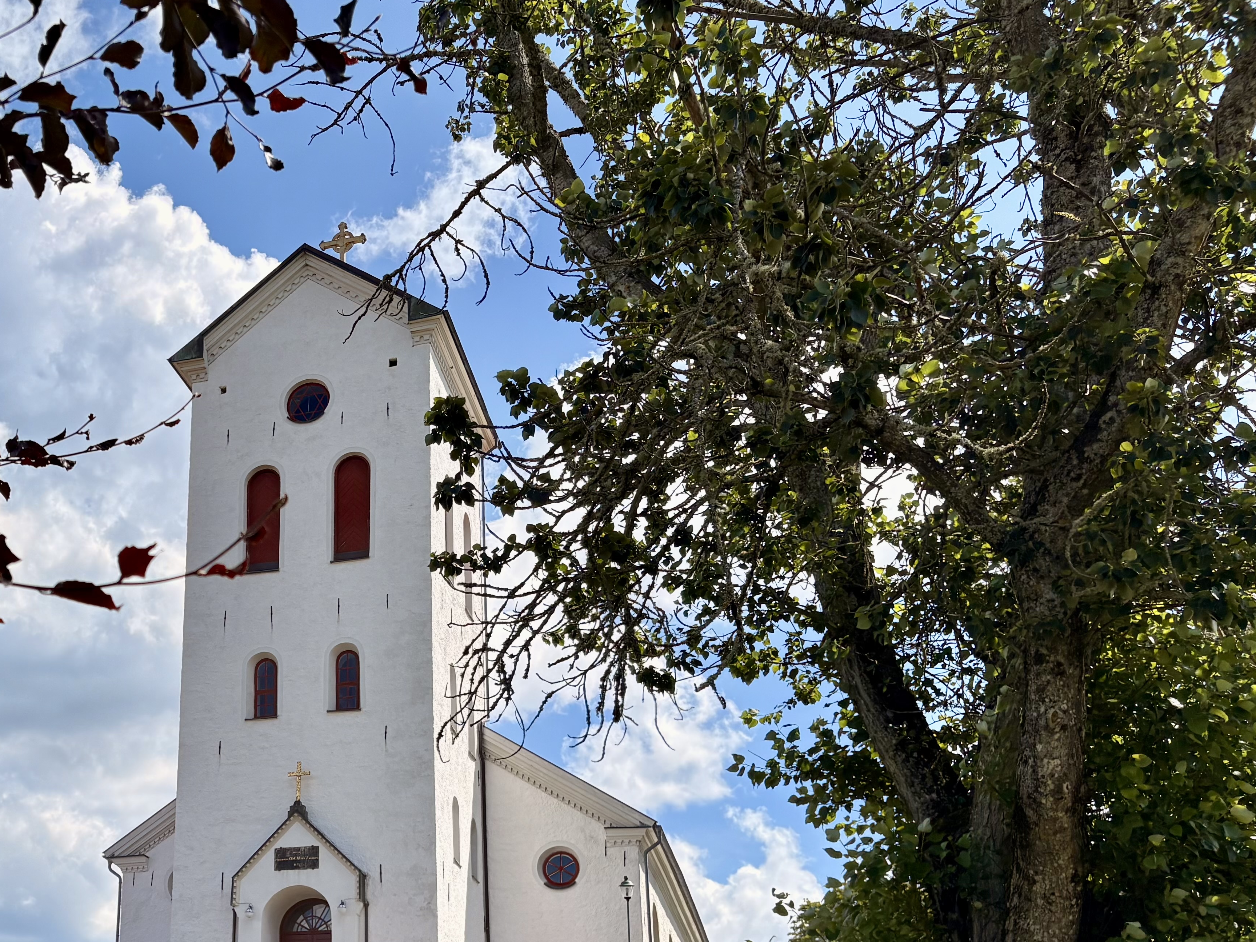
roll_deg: -1.2
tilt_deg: +17.2
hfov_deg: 41.7
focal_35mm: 43
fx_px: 1560
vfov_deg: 32.8
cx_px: 228
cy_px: 736
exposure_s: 1/4329
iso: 50
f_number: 1.6
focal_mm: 5.96
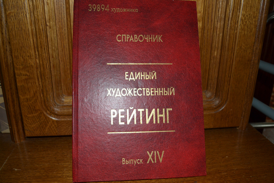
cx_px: 137
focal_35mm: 30
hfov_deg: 61.9
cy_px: 92
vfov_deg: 43.6
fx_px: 228
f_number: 3.8
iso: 360
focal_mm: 20
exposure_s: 1/60
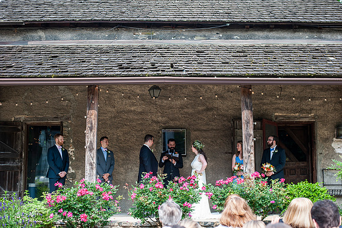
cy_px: 114
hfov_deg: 39.6
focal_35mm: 50
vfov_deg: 27.0
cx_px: 171
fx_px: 475
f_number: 3.2
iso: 320
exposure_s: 1/1250
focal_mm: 50
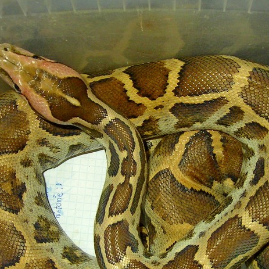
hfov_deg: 30.8
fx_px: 484
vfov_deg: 31.0
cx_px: 184
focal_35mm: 55
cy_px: 164
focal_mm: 5.6
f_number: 4.8
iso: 100
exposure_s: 1/30
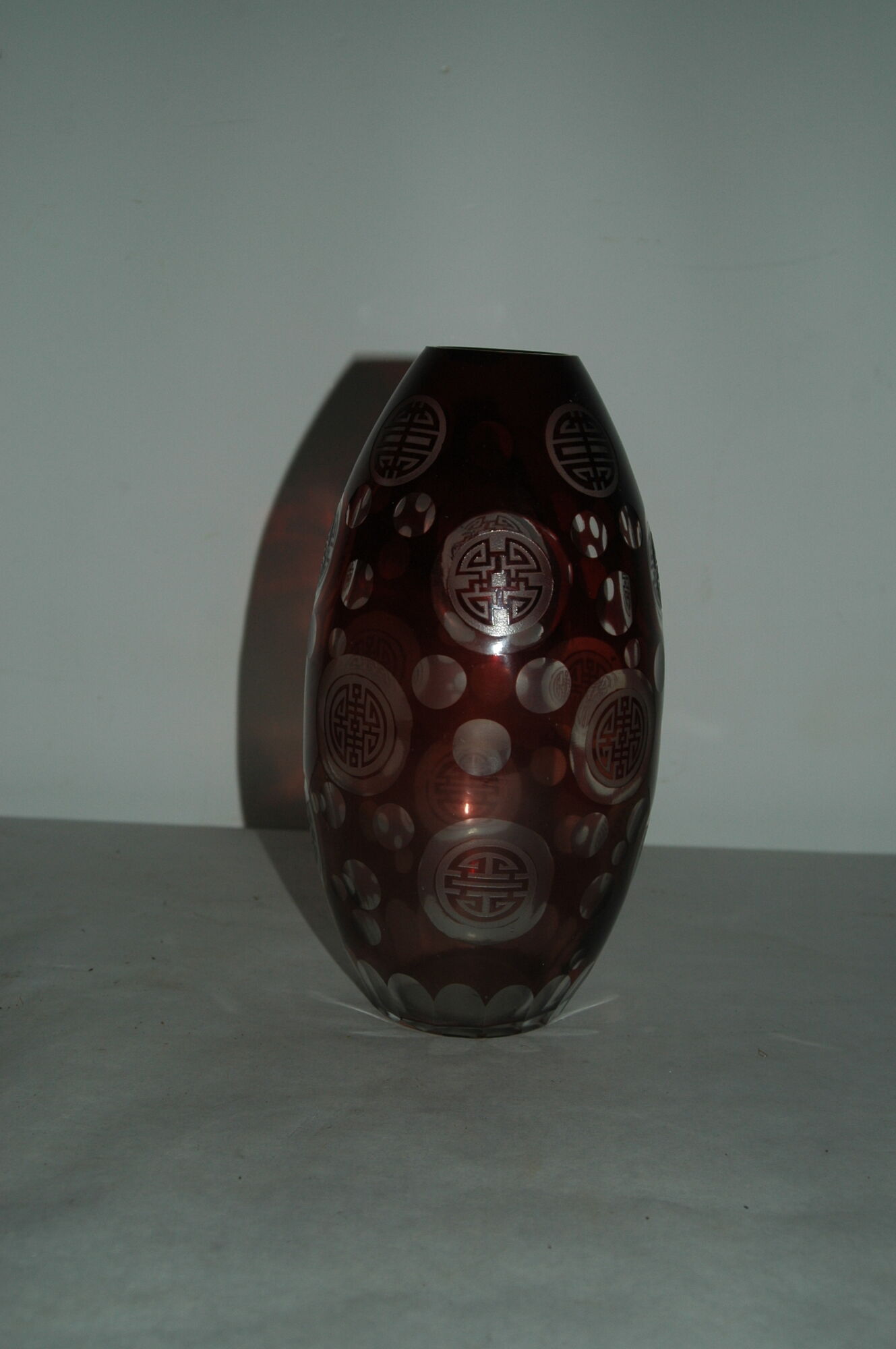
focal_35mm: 42
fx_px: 1571
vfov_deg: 46.4
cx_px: 448
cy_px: 674
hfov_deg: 31.8
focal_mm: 28
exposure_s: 1/125
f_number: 5.6
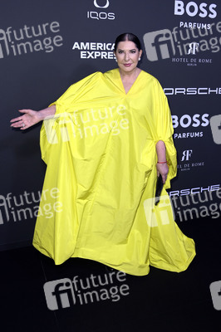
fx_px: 295
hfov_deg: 41.0
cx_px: 110
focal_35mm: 32
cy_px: 166
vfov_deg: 58.8
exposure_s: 1/250
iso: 1000
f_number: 5.6
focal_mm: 32
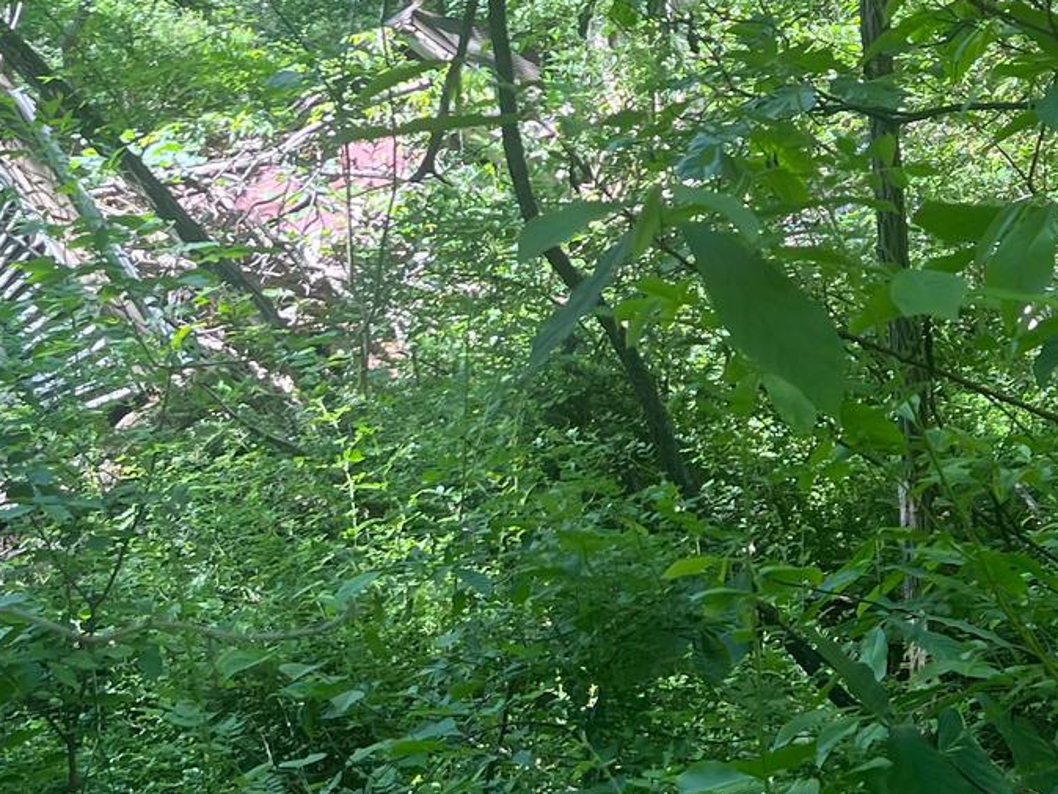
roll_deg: -1.5
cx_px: 586
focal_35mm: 79
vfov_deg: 18.3
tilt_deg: -0.9
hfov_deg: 24.7
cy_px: 35
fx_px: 2415
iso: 40
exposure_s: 1/277
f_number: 1.5
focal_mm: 5.7
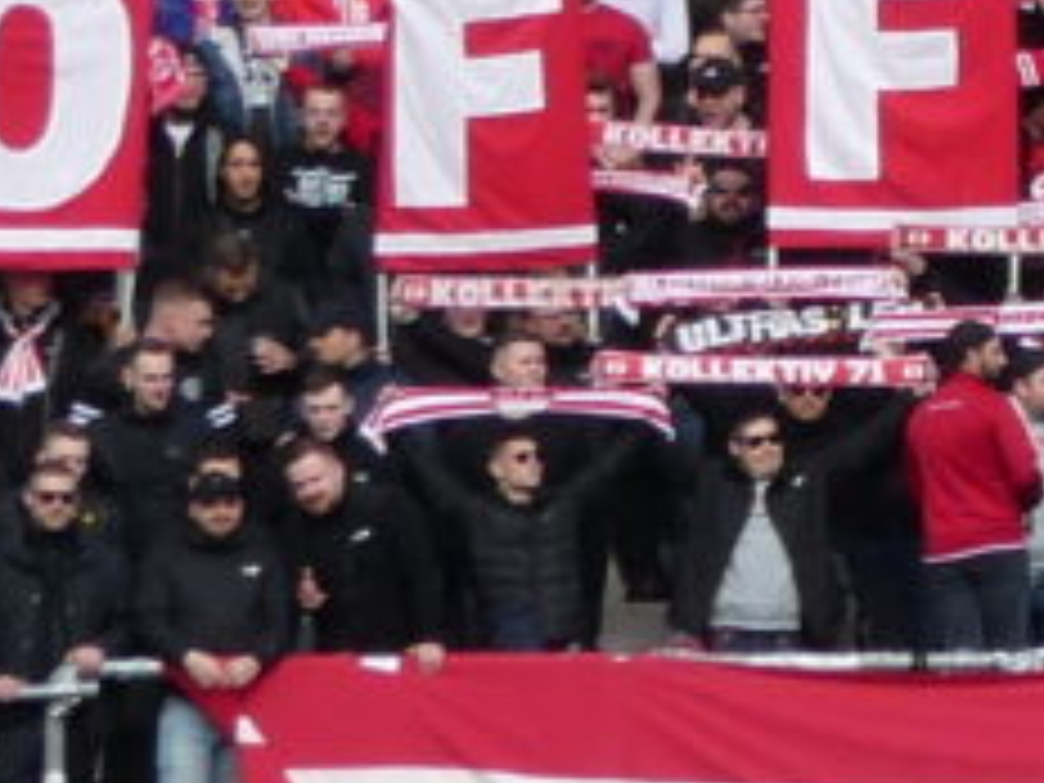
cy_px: -202
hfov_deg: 2.5
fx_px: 23916
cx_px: 1629
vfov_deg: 1.9
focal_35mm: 793
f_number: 5.1
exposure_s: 1/200
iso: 80
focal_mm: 20.6
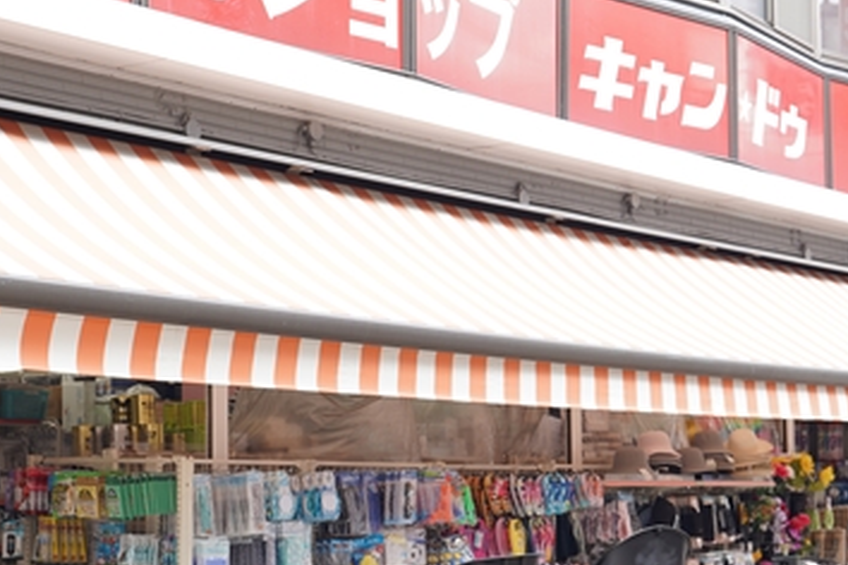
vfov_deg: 17.2
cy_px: 425
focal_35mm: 79
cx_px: 355
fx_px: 1861
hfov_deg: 25.6
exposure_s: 1/80
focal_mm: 35
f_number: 4
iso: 100
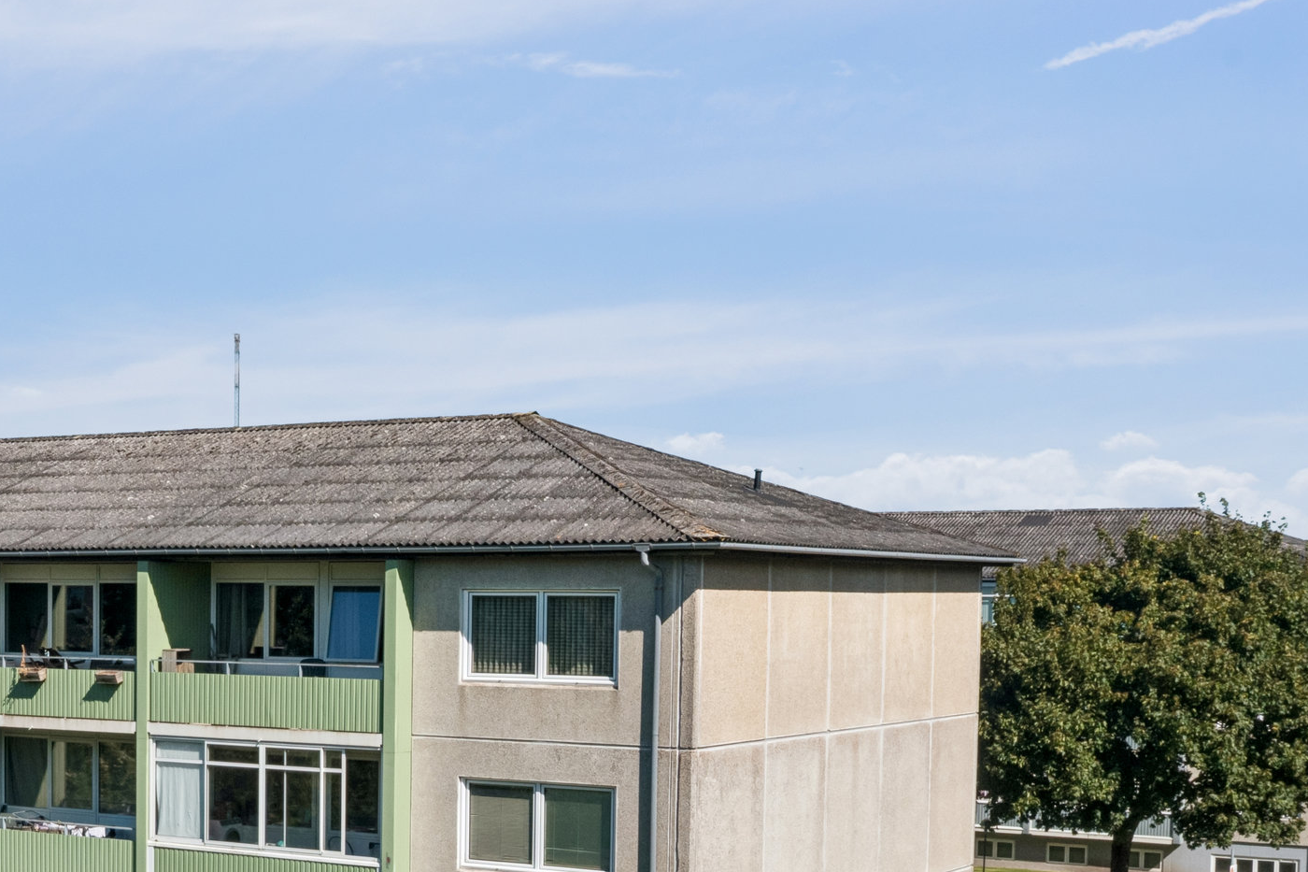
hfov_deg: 32.1
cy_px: 775
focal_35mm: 60
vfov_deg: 22.1
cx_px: 187
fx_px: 2180
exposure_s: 1/120
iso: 100
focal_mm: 10.3
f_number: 8
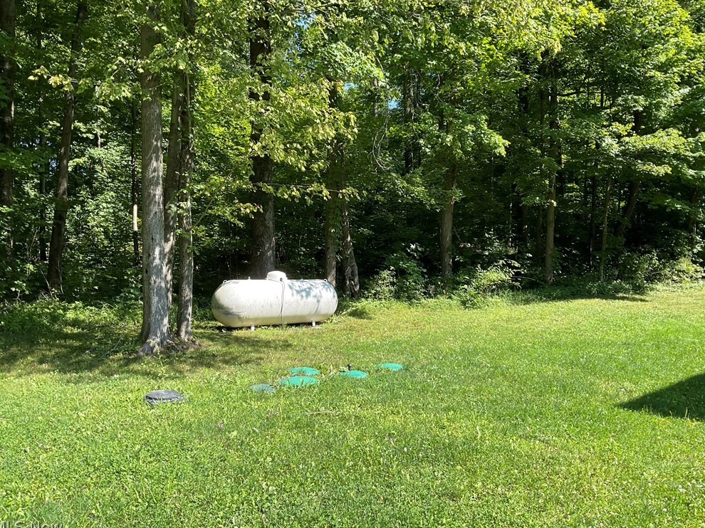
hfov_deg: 60.0
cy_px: 265
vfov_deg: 46.8
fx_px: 611
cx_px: 353
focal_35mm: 30
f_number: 1.8
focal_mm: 3
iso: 16
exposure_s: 1/461
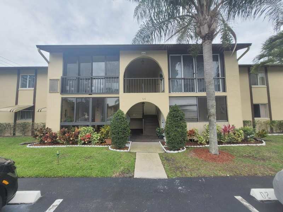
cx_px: 142
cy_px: 106
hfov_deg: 106.2
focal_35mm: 13
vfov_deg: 89.9
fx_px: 106
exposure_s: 1/970
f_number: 2.2
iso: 40
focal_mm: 1.74
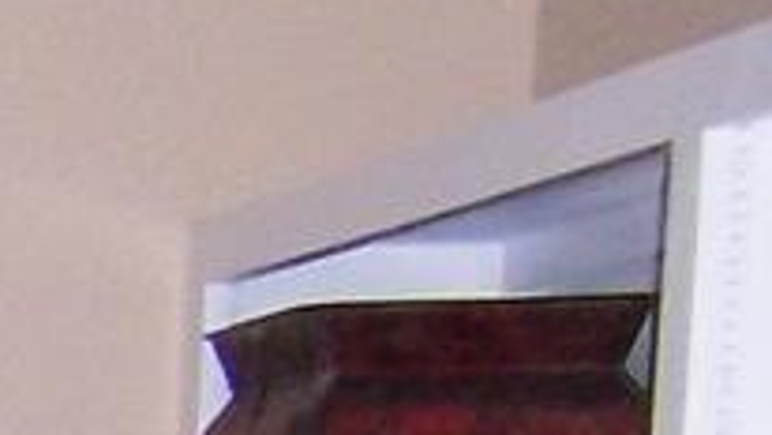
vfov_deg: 4.2
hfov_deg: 6.6
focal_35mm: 271
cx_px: -2132
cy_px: 1778
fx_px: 5549
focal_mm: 5.5
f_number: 2.8
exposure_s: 1/60
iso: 140
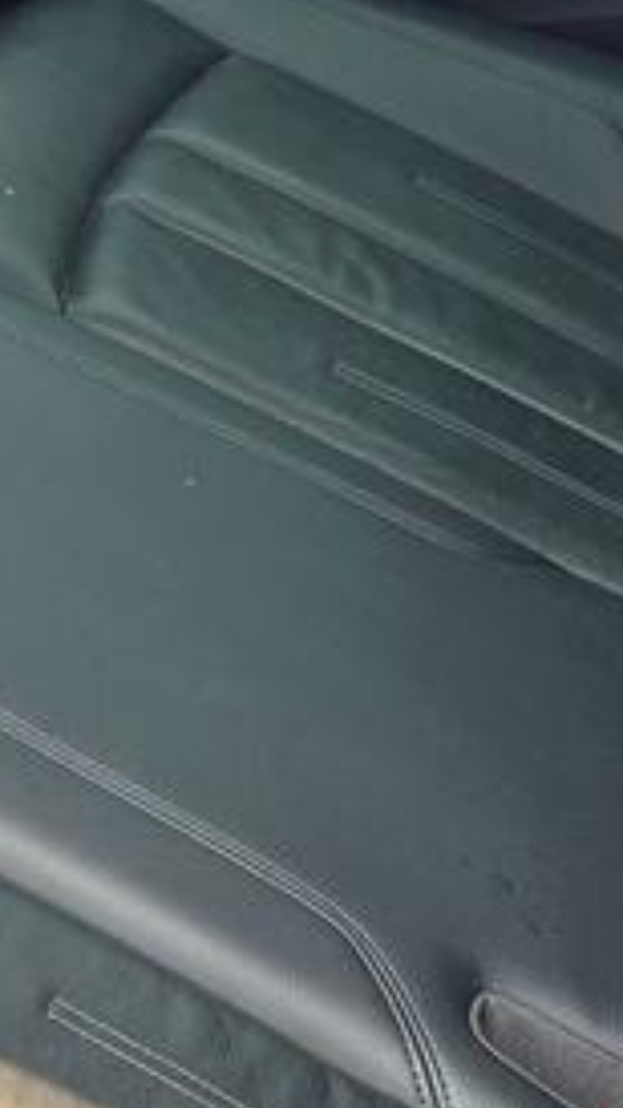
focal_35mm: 117
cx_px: -372
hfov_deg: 10.0
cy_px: 324
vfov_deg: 18.2
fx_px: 3438
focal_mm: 6.3
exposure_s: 1/120
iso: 25
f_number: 1.7
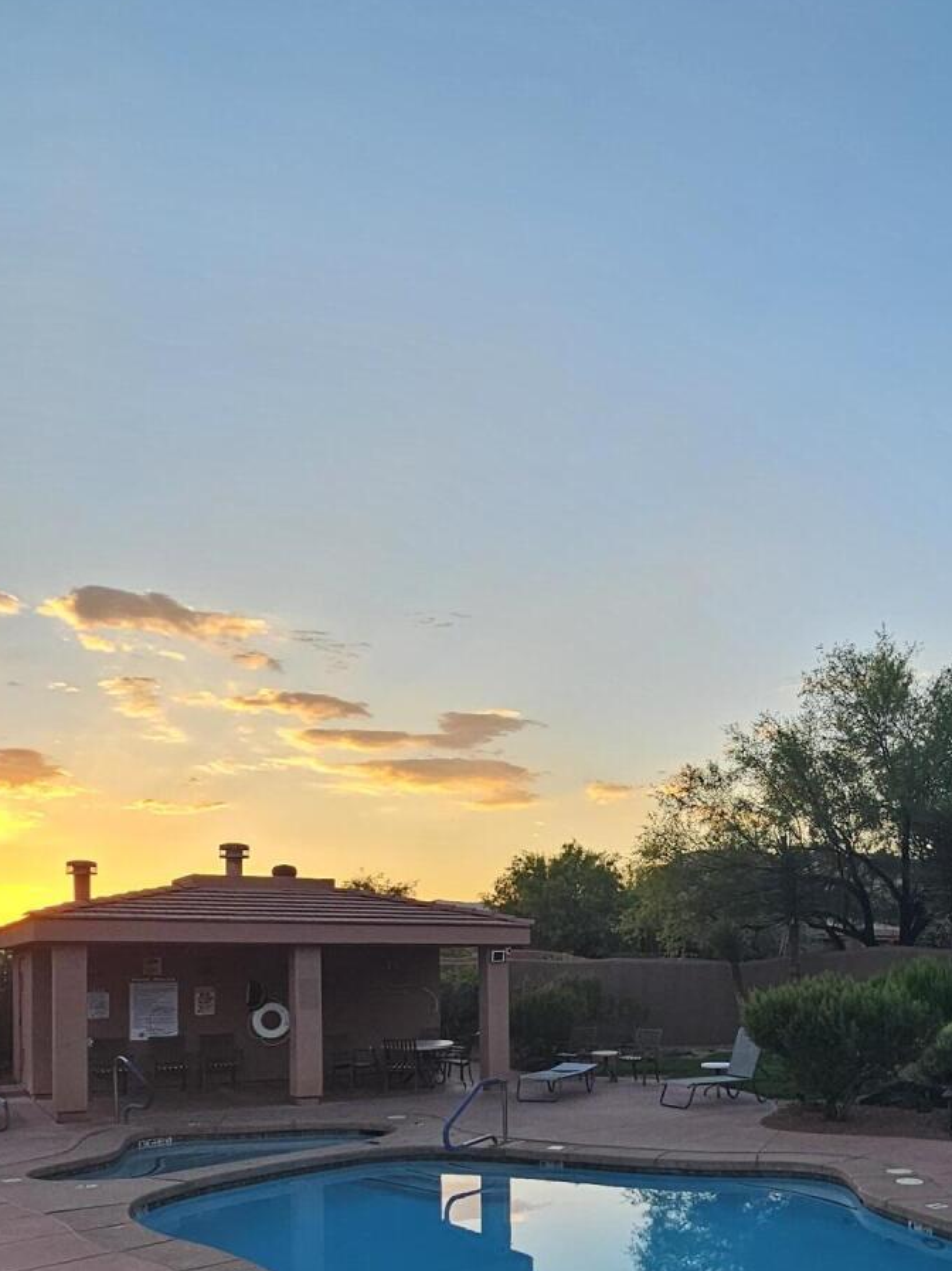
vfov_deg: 58.2
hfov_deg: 46.6
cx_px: 707
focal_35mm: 29
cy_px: 969
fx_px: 1064
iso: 50
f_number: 2.2
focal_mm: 2.2
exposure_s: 1/221
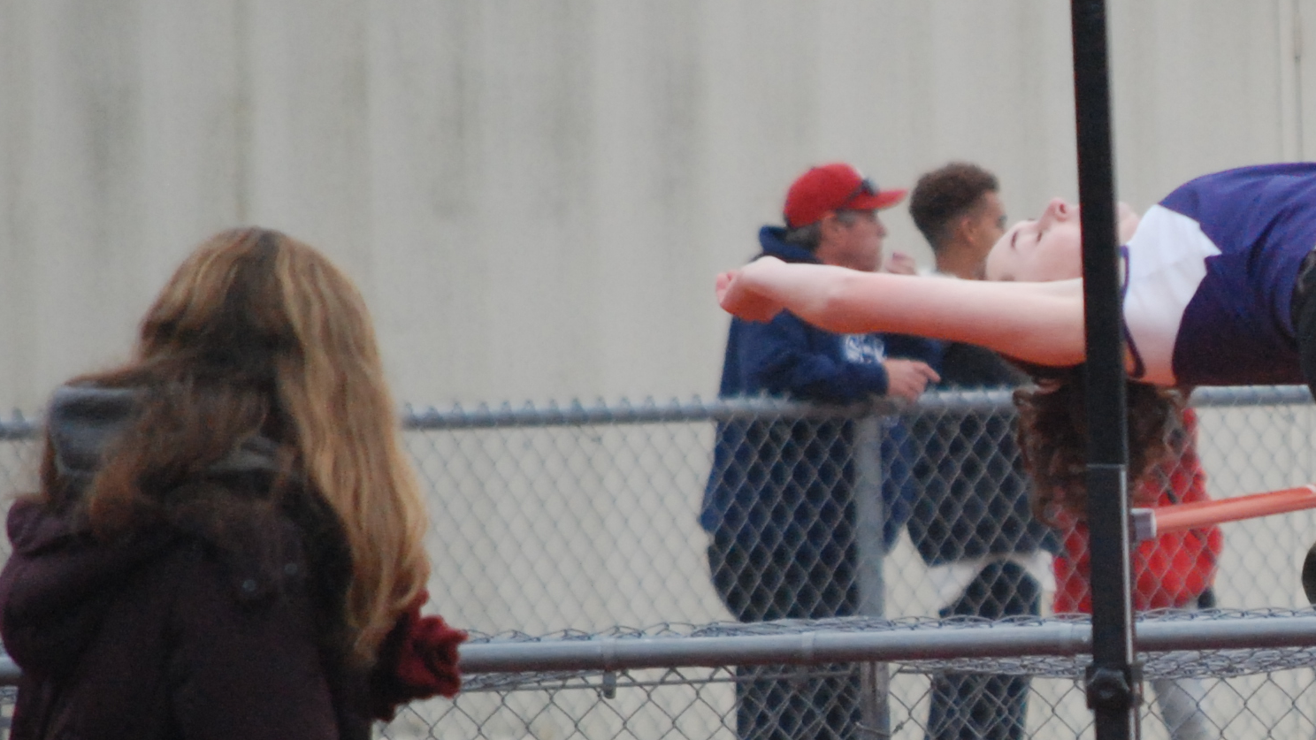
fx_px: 28579
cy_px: 645
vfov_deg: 1.5
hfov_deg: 2.6
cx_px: 1396
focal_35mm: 819
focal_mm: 200
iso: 1000
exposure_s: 1/1000
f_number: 5.6
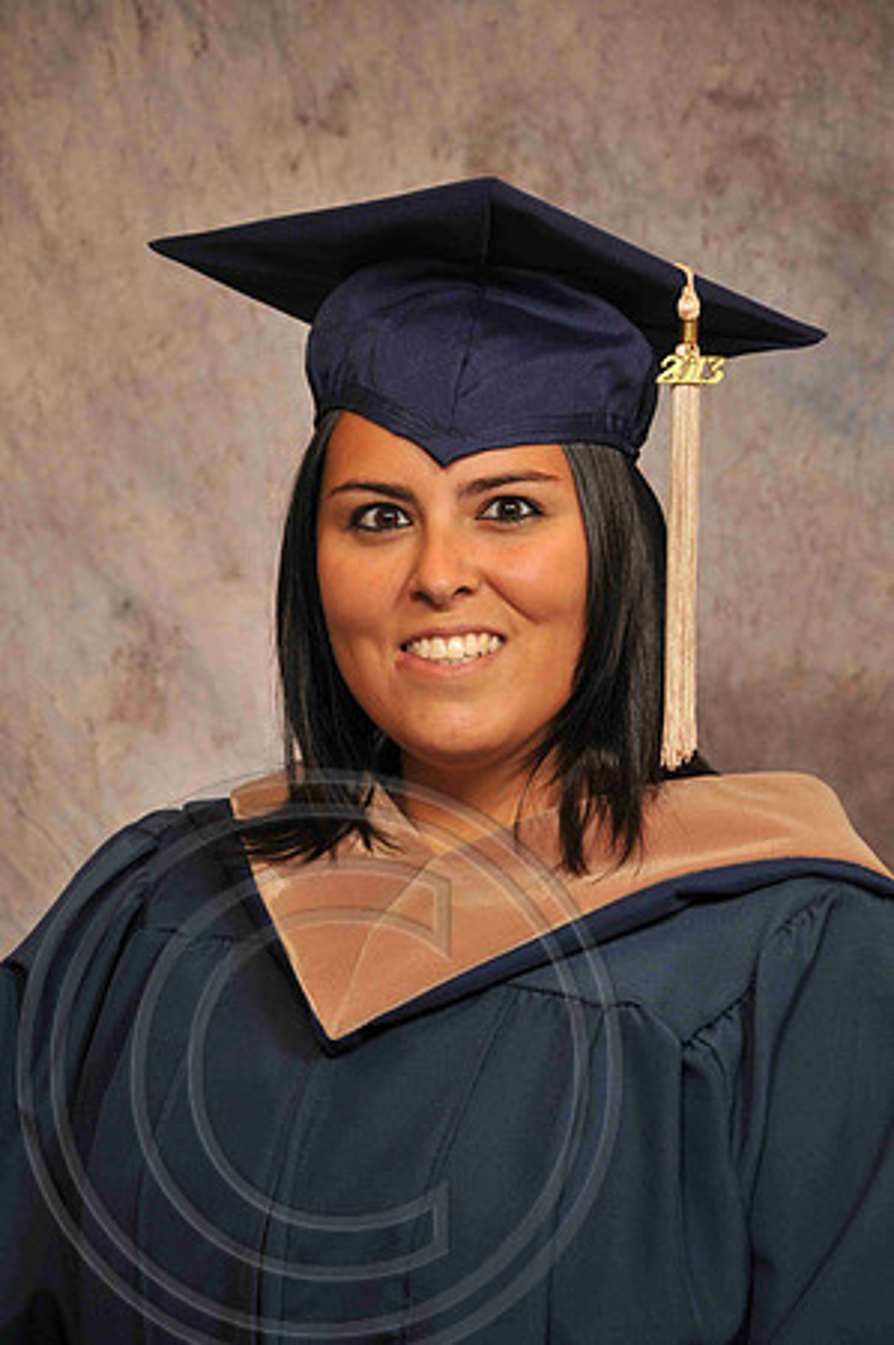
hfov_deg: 9.6
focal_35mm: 142
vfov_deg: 14.4
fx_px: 5320
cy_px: 672
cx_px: 447
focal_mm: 95
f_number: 6.3
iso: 200
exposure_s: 1/60
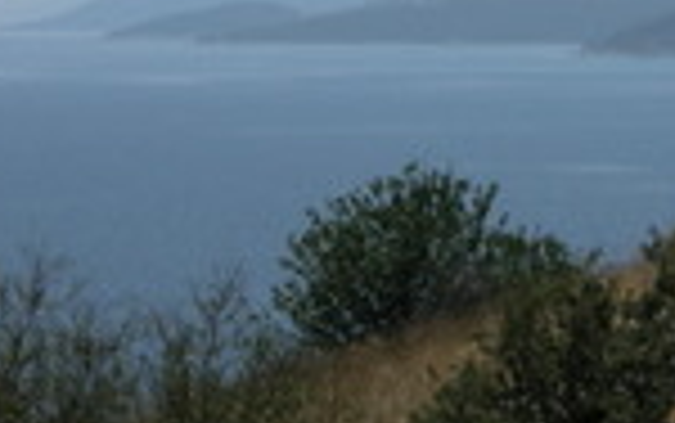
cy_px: -382
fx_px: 7861
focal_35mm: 427
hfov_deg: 4.9
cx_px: 868
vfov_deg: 3.1
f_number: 7.3
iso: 64
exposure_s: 1/338
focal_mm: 26.3
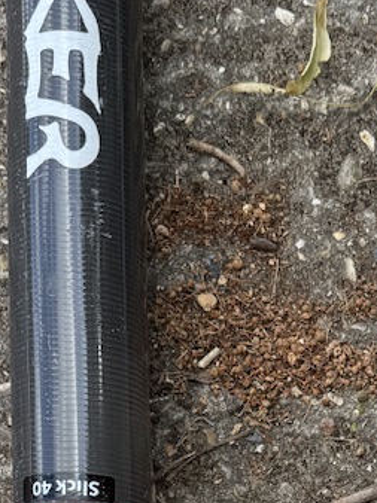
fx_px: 1323
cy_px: 723
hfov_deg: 16.1
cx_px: 304
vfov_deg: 19.2
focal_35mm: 91
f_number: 1.78
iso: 80
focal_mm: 6.76
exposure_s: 1/722
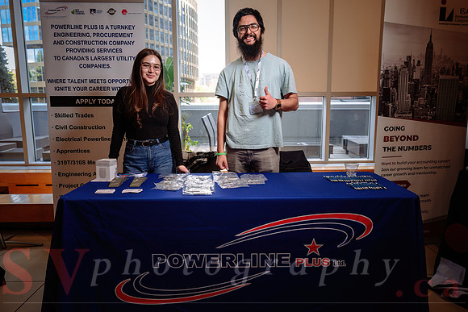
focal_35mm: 26
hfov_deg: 69.8
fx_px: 335
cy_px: 151
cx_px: 239
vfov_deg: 49.9
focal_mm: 24
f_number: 4
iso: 640
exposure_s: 1/200
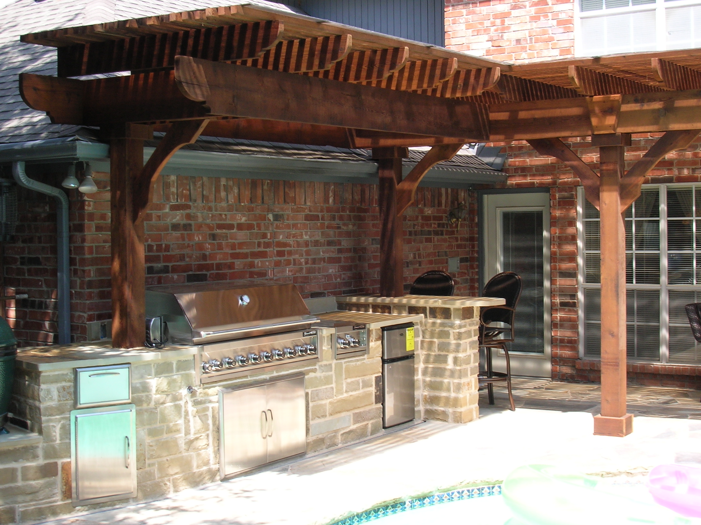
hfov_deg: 38.2
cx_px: 350
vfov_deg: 29.1
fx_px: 1012
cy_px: 262
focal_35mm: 50
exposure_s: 1/68.6
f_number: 5.6
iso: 50
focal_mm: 8.4
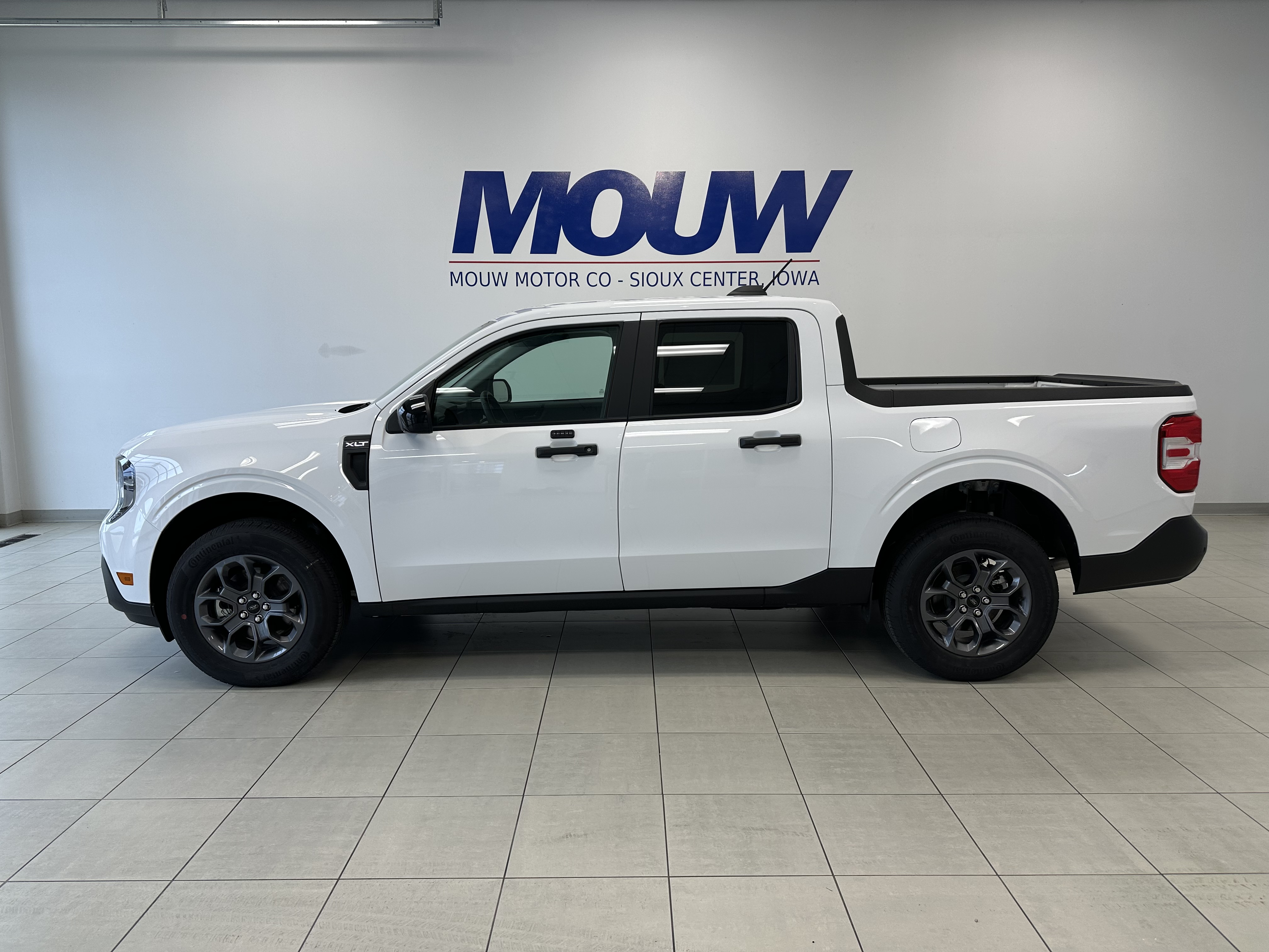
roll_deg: +0.7
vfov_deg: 56.8
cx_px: 634
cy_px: 476
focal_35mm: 24
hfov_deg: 71.6
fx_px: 880
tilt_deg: -7.6
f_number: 1.78
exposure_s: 1/169
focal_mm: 6.86
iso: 64
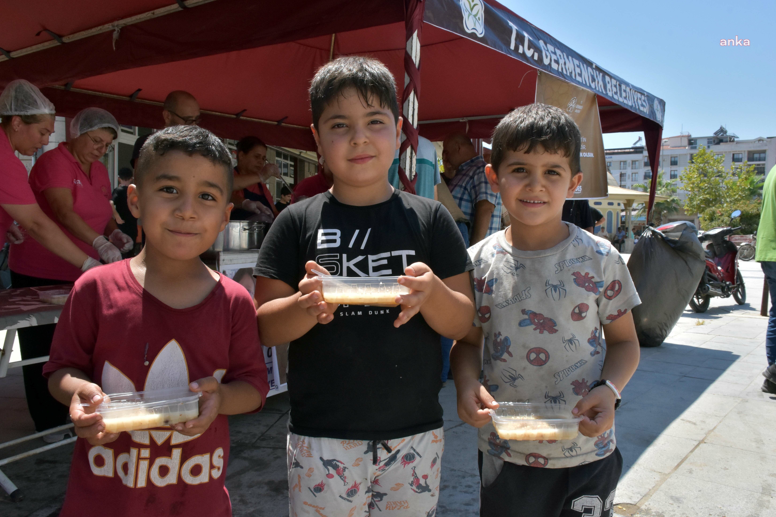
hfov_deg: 60.3
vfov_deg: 42.3
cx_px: 395
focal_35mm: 31
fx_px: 668
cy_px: 259
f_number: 14
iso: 1000
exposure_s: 1/800
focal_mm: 20
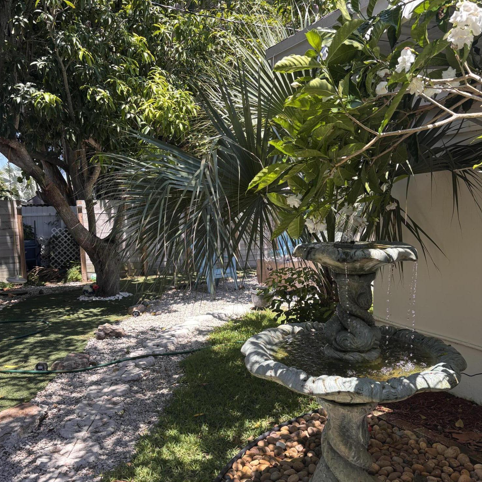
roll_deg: +0.3
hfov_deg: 52.5
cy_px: 267
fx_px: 488
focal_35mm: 31
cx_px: 239
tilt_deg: -7.3
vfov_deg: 52.4
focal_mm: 5.96
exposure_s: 1/493
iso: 50
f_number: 1.6
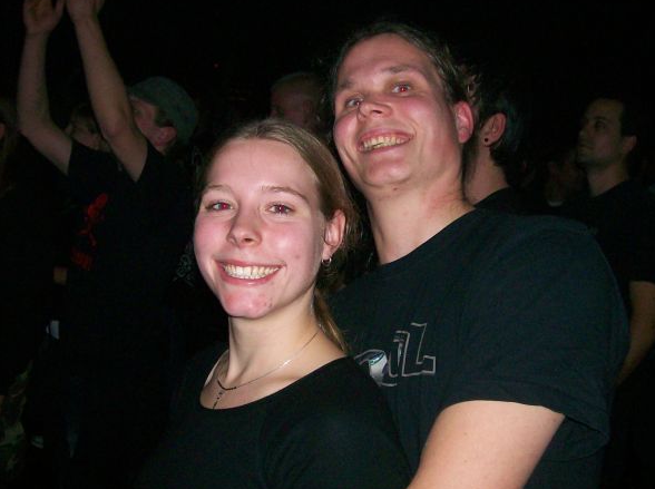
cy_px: 265
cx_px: 320
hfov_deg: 39.0
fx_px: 926
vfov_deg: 29.6
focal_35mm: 49
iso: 140
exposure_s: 1/64
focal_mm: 6
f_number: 2.7
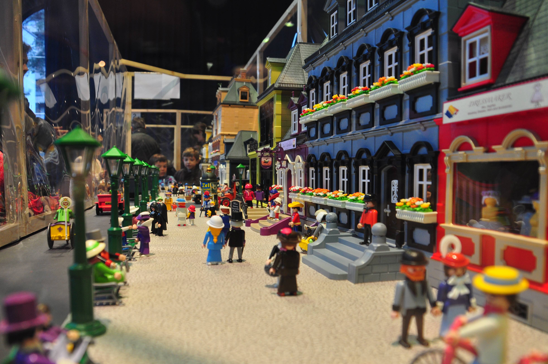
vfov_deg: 38.2
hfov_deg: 55.1
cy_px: 195
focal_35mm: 35
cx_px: 279
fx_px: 525
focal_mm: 21
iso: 500
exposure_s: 1/60
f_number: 4
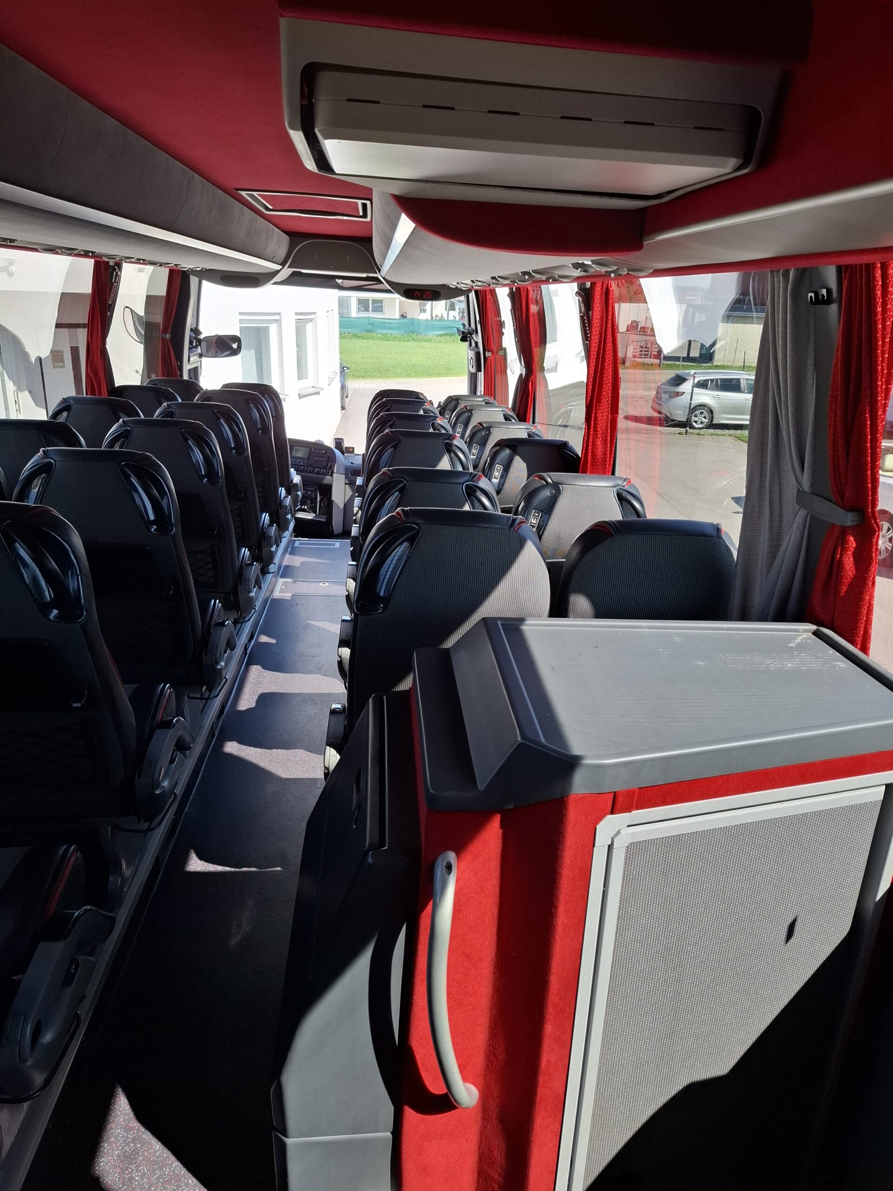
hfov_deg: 58.9
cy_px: 596
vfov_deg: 73.9
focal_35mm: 23
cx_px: 446
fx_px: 791
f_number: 1.8
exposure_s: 1/229
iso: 50
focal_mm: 5.54
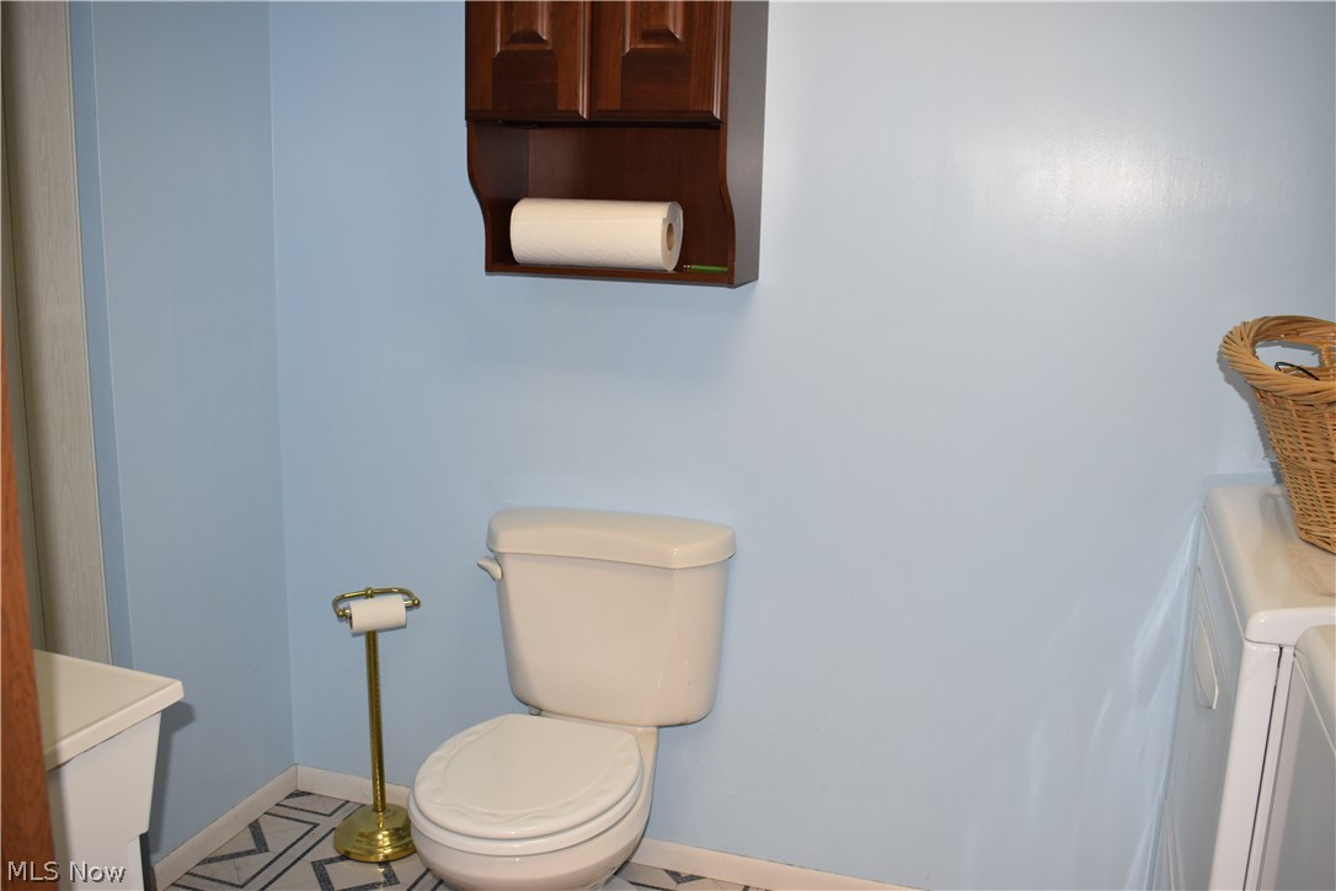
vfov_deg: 40.0
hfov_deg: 57.2
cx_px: 668
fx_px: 1225
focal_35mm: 33
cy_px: 446
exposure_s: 1/100
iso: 800
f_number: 5
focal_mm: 22
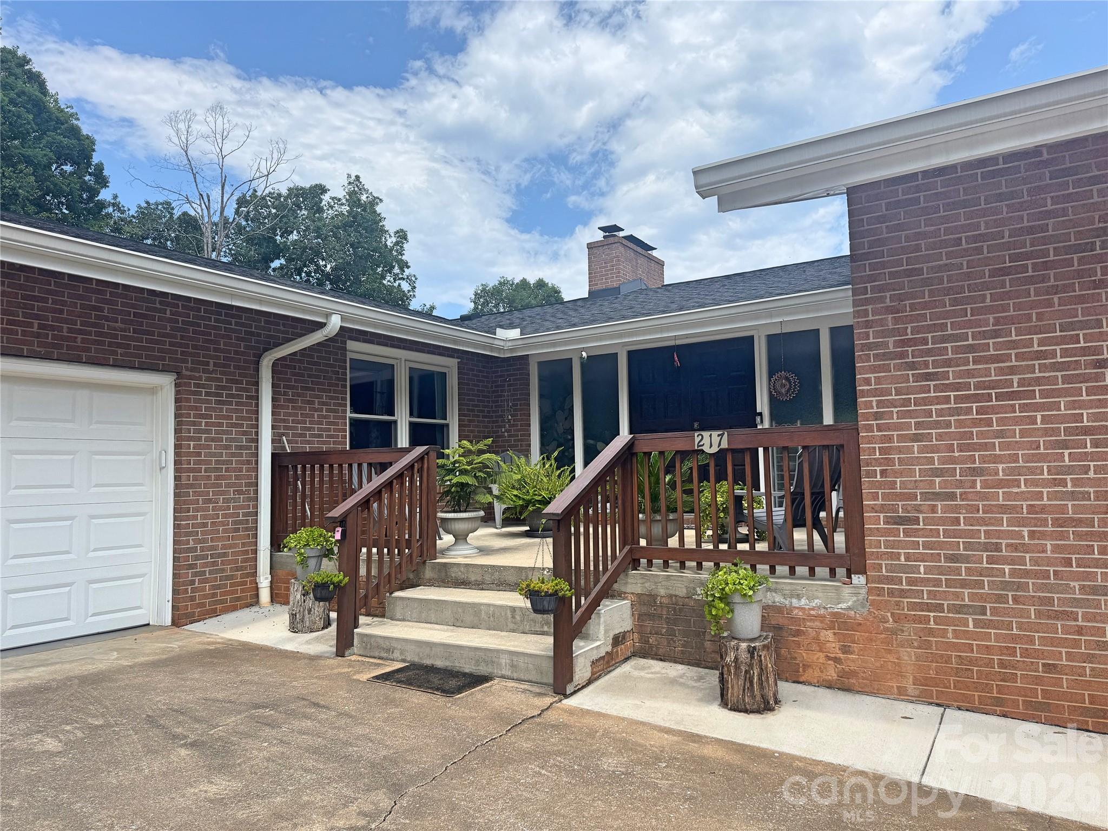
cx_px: 554
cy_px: 416
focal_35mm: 24
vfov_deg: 56.8
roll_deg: +0.9
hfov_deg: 71.6
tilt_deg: +4.0
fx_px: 768
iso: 80
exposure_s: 1/4049
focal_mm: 6.76
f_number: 1.78
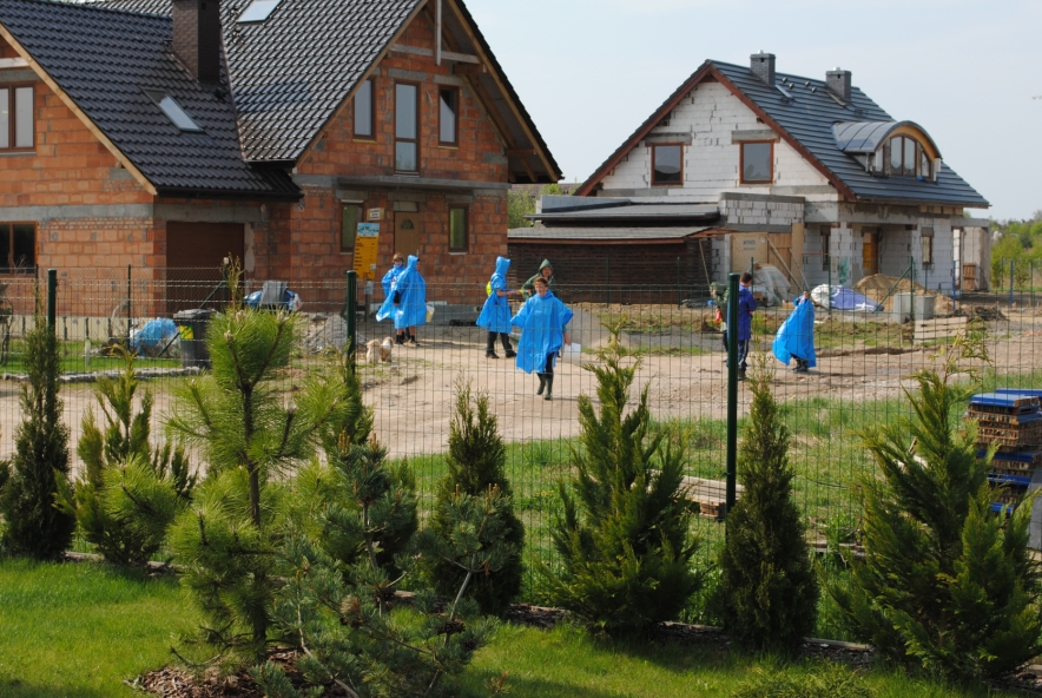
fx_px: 1913
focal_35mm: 66
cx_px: 488
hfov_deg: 30.5
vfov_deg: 20.7
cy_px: 312
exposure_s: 1/200
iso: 100
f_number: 9
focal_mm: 38
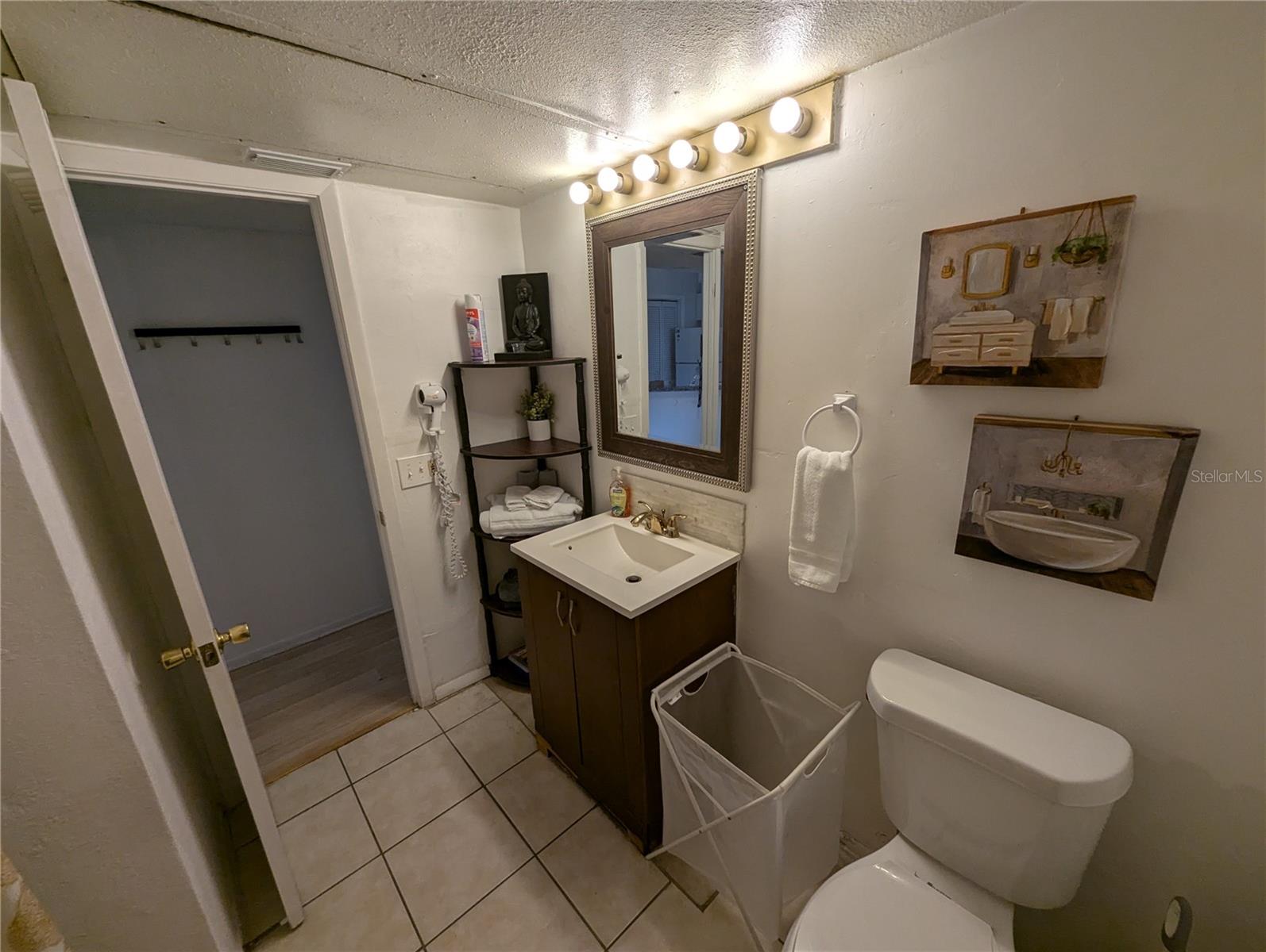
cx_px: 633
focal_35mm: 13
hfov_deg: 106.1
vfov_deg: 90.1
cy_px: 476
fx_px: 476
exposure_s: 1/225
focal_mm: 1.95
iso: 54
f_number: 2.2
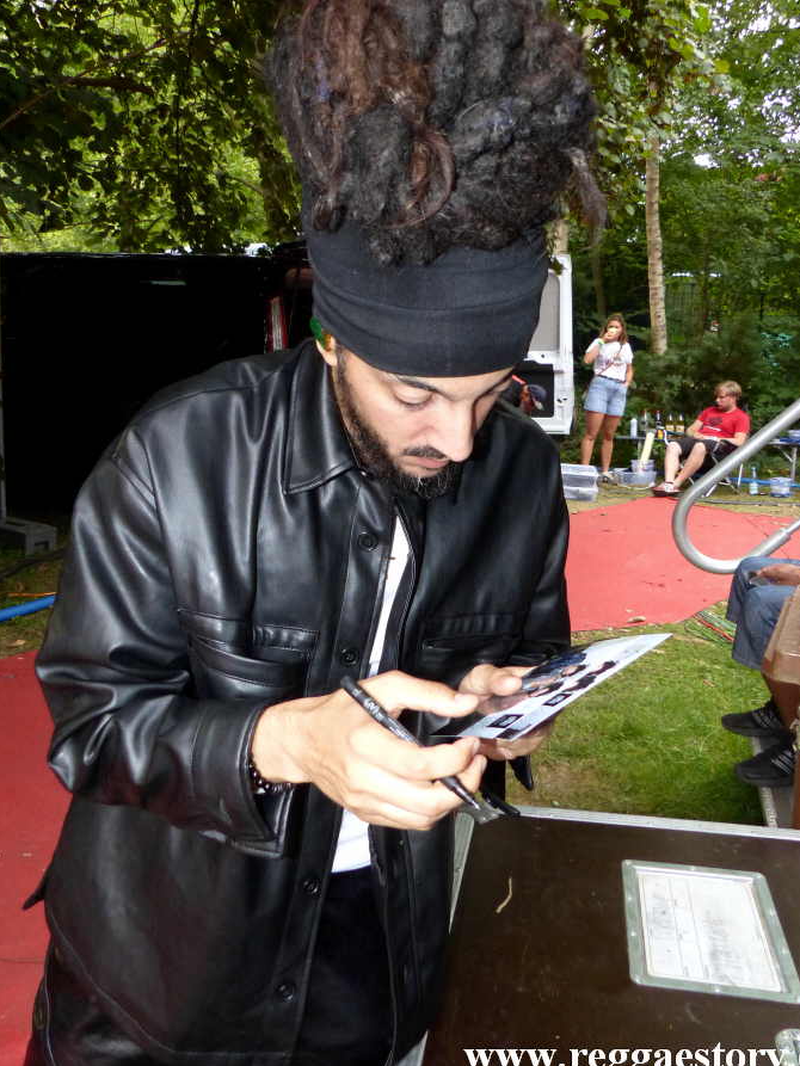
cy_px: 492
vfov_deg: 63.4
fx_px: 863
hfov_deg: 49.7
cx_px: 425
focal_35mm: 28
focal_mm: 4.5
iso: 400
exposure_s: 1/125
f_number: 2.8
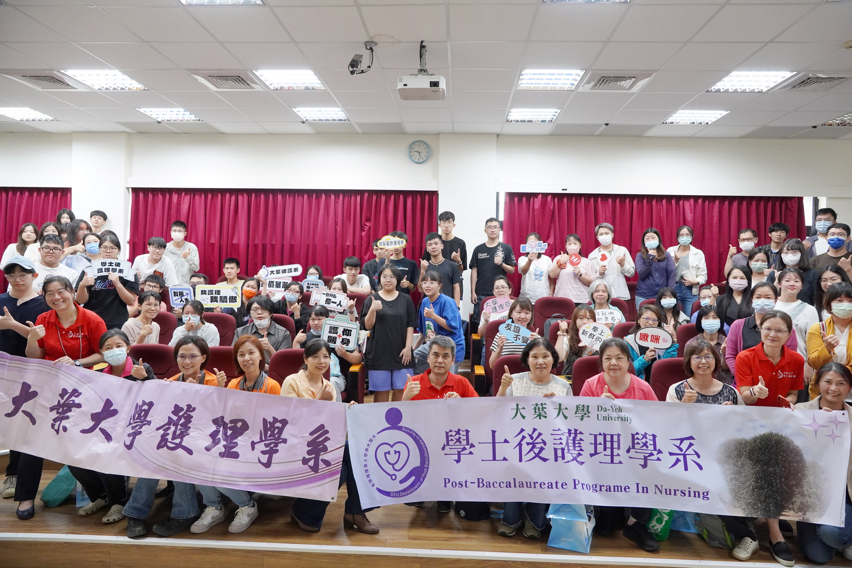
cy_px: 284
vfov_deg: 53.1
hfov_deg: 73.7
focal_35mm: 24
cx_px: 426
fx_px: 568
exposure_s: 1/160
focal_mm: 16
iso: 1600
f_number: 4
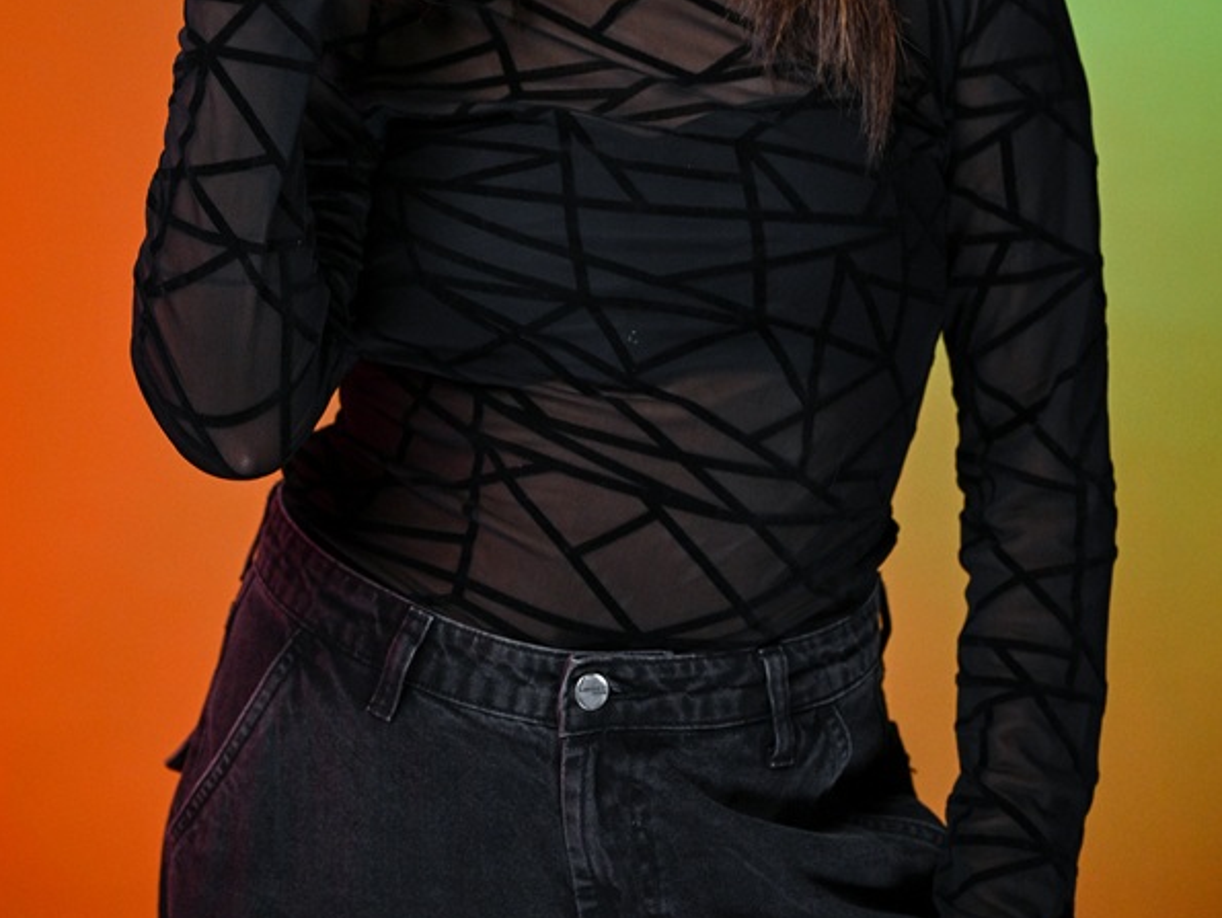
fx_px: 3956
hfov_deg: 17.6
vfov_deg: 13.2
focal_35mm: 112
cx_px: 608
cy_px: 163
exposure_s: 1/125
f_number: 4
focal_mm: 77
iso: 2000
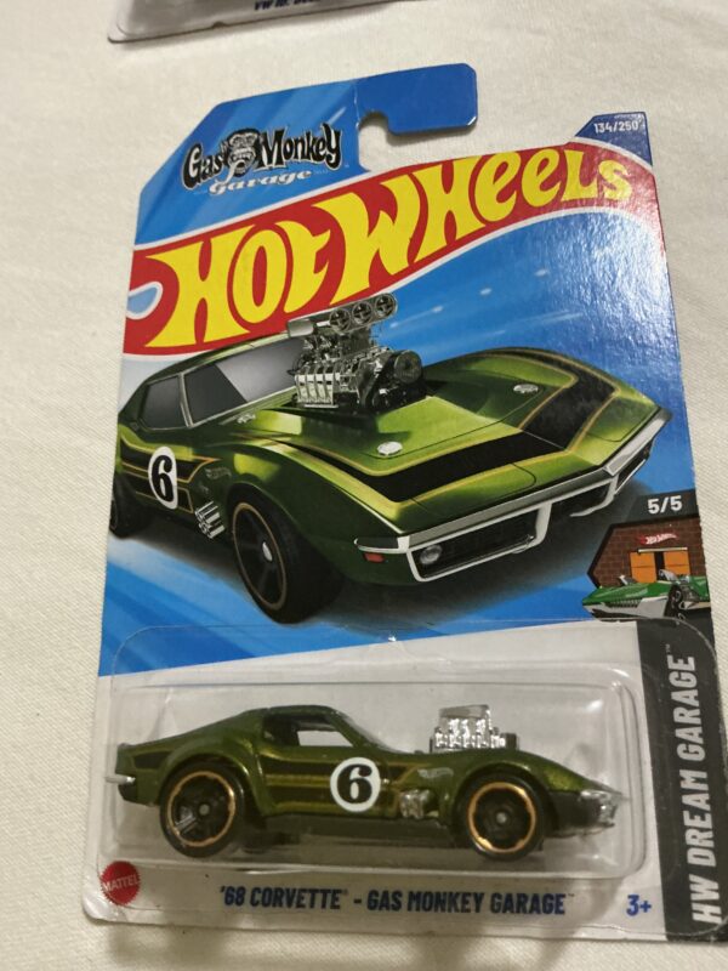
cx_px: 364
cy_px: 486
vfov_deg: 61.7
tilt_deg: -60.9
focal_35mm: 29
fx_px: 813
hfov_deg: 48.2
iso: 400
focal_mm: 3
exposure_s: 1/30
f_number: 1.8
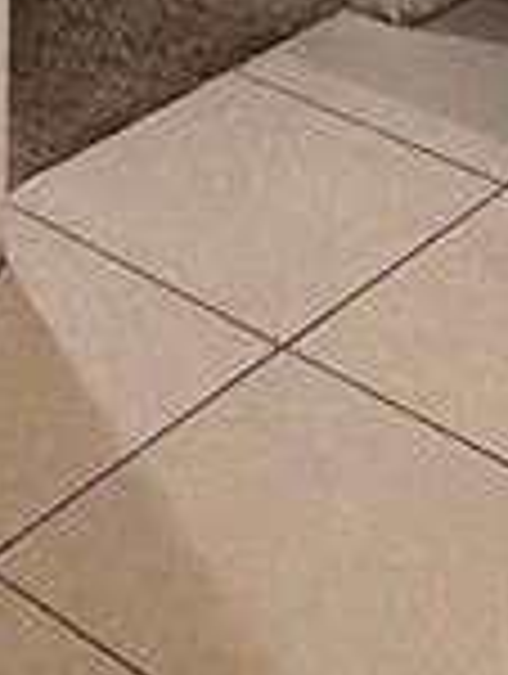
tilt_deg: -9.7
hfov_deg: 13.2
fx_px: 2185
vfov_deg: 14.8
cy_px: -616
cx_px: 99
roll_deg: -1.9
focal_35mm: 112
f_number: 2.2
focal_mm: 2.22
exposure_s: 1/60
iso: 320
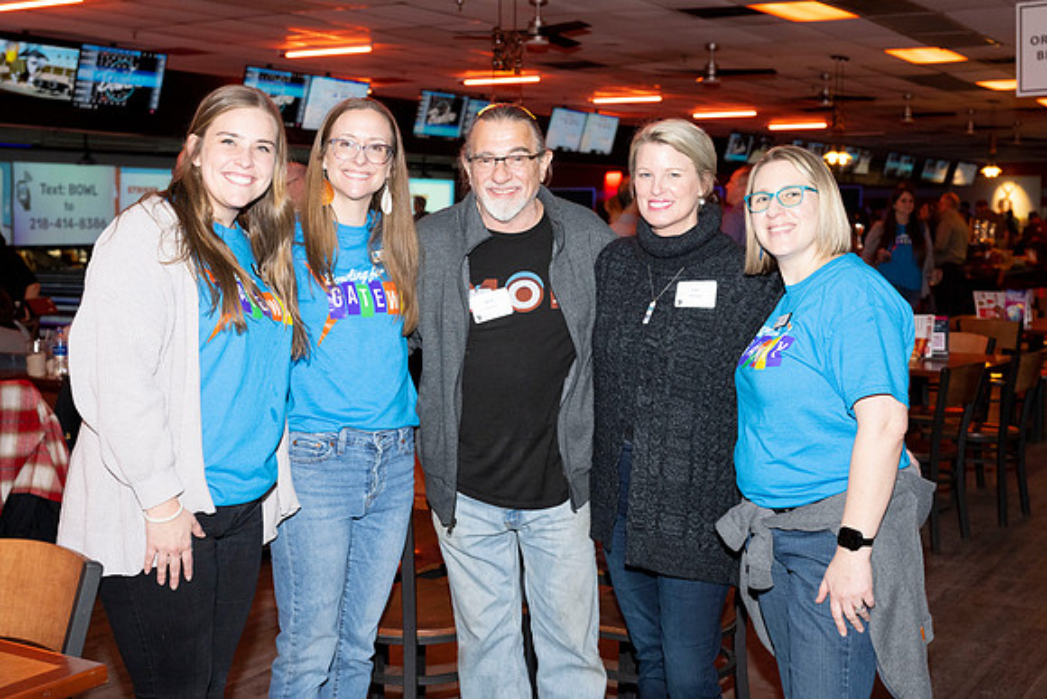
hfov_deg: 42.7
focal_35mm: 46
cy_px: 350
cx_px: 524
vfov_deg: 29.3
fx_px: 1338
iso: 2000
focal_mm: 46
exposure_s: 1/100
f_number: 5.6
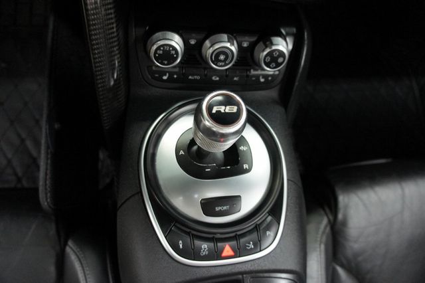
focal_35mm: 27
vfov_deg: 47.9
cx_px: 212
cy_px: 142
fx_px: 319
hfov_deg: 67.4
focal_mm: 18
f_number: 3.5
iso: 1600
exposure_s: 1/50
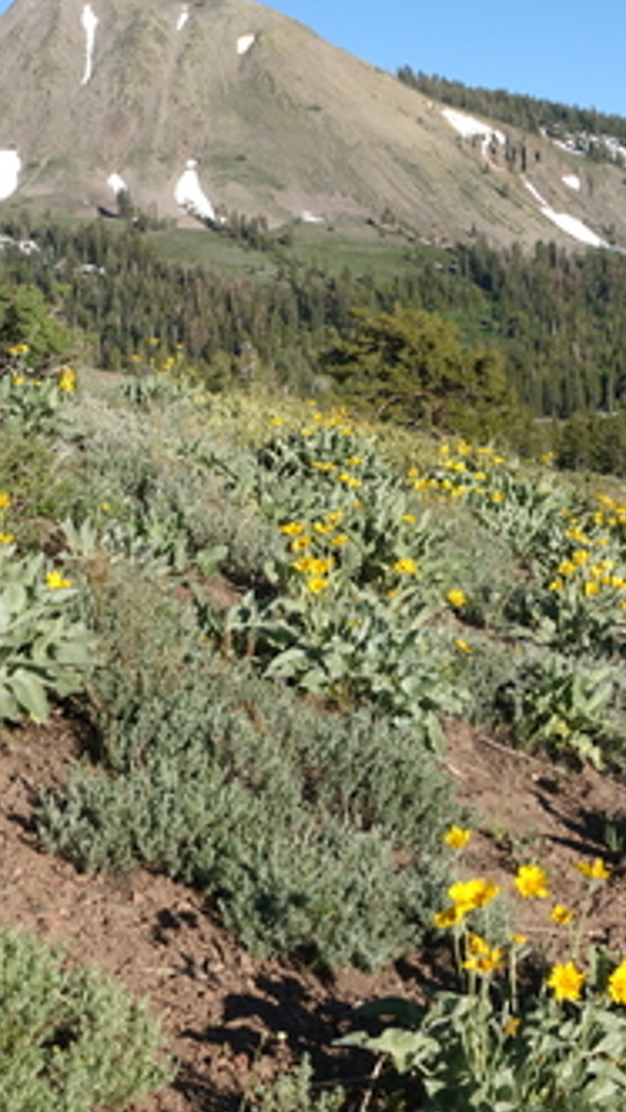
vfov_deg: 34.9
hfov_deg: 20.0
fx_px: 1769
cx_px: 408
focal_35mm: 60
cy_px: 571
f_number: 4
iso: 100
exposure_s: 1/640
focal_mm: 13.08
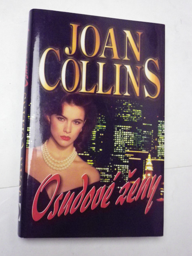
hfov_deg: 29.7
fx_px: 362
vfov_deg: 38.9
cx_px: 96
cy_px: 128
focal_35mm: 49
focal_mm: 8.7
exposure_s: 1/60
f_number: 4.2
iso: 800
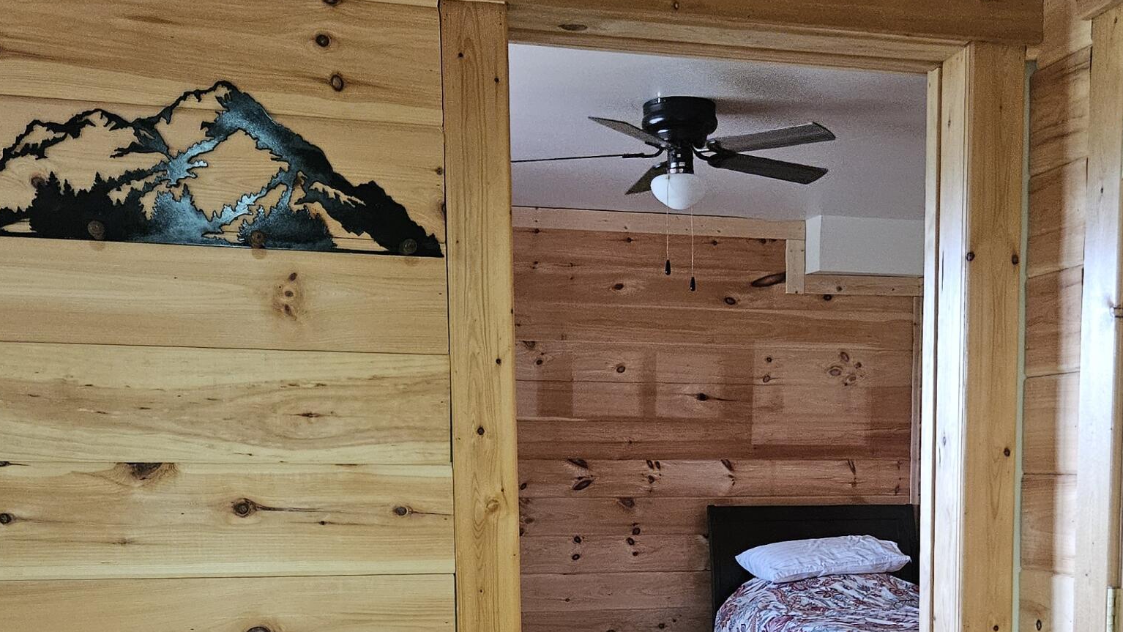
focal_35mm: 49
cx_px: 715
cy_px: 593
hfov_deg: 41.7
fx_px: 1459
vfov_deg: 23.6
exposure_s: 1/240
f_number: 1.8
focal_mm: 5.4
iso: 1000
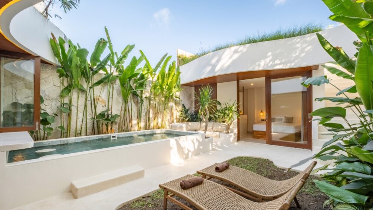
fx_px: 158
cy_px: 108
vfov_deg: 67.1
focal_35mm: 16
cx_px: 184
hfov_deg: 99.4
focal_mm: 10
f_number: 9
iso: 640
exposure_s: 1/120
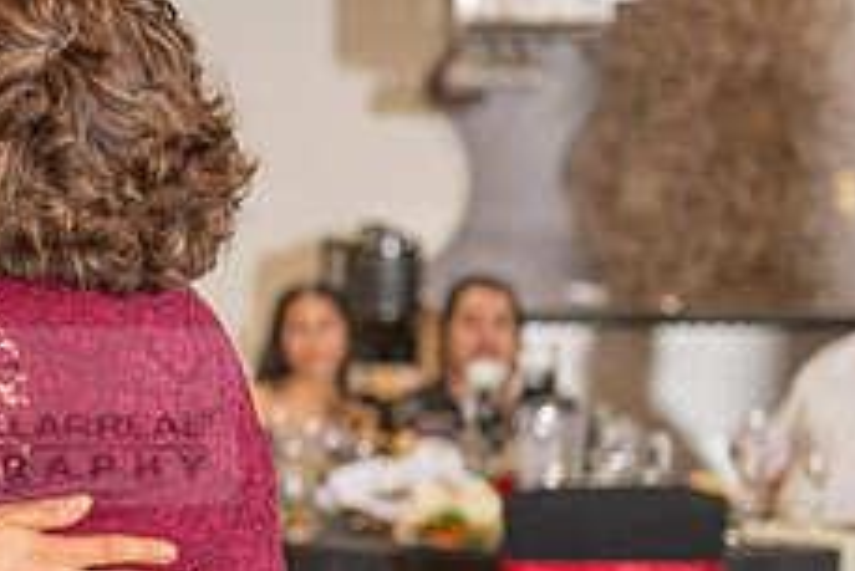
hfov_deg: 11.4
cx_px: -78
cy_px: 416
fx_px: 4206
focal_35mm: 177
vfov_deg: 7.8
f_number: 3.5
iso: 800
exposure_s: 1/125
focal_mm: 70
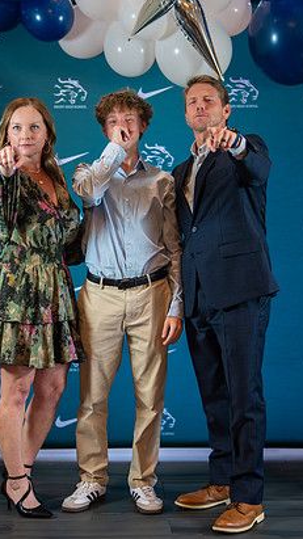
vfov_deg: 25.0
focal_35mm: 85
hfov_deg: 14.2
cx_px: 158
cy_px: 262
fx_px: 1215
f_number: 1.2
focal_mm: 50
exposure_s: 1/400
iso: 1000
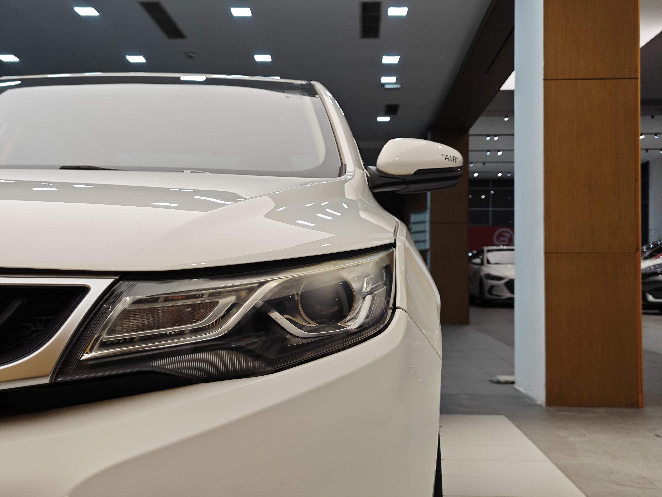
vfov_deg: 31.5
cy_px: 248
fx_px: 880
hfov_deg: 41.2
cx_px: 331
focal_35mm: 46
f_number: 1.9
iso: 80
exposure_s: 1/100
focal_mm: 8.7
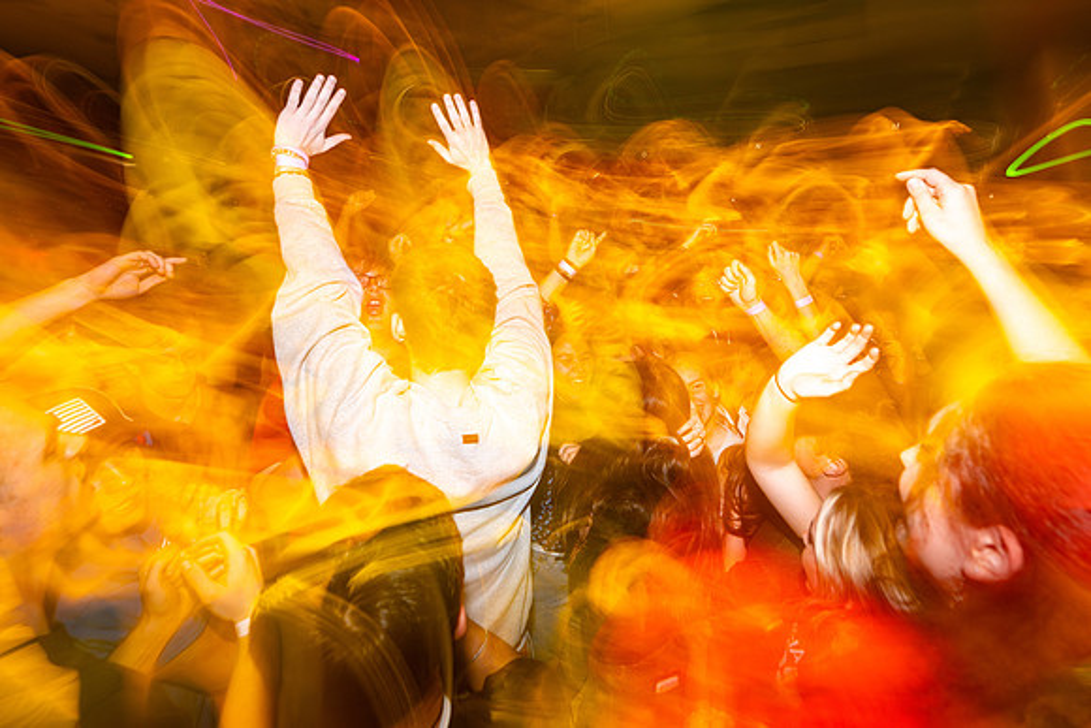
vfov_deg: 71.5
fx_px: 502
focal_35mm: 17
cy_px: 313
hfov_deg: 94.7
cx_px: 581
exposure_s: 1/2.5
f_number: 5
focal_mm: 14.5
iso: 640
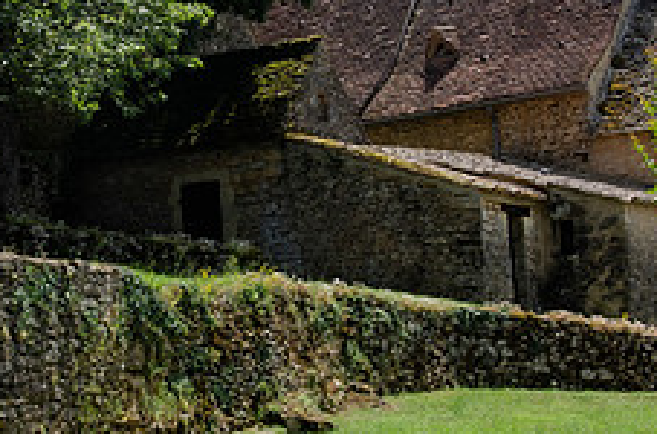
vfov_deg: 14.8
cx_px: 197
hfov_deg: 22.1
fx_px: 1674
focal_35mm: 92
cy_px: 243
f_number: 9
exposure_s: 1/320
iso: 500
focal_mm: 24
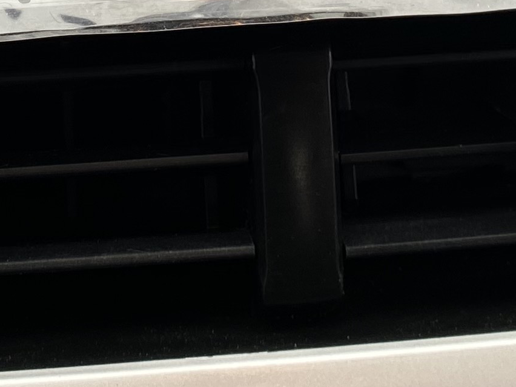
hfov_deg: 15.9
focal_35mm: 123
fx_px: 1833
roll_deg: -1.0
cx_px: 132
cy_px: -399
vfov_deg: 10.9
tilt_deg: -22.1
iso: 40
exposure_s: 1/122
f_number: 1.8
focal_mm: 4.25
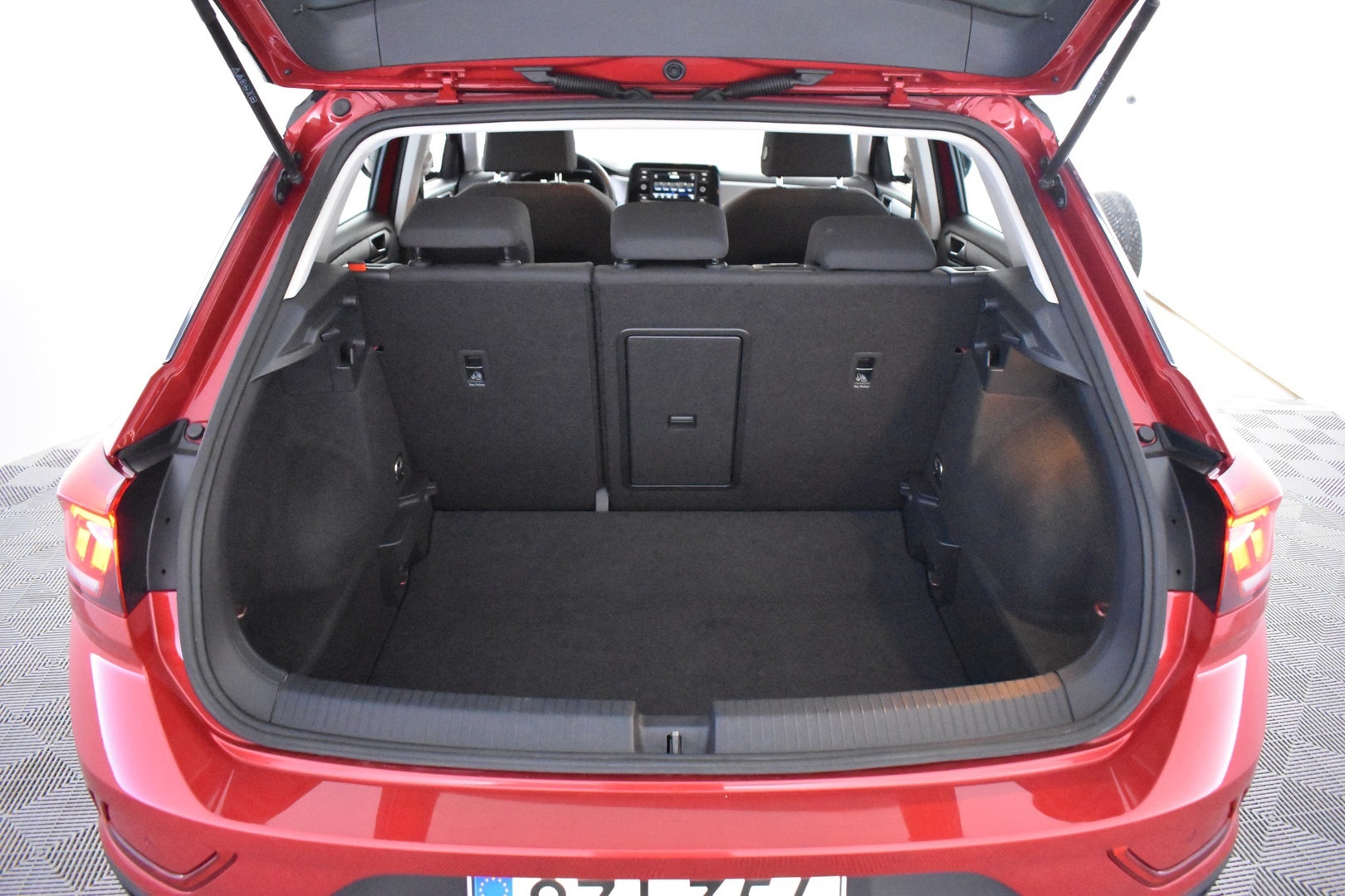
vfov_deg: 47.9
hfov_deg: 67.4
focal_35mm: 27
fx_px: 1009
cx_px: 672
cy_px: 448
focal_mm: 18
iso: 10000
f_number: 3.5
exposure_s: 1/60
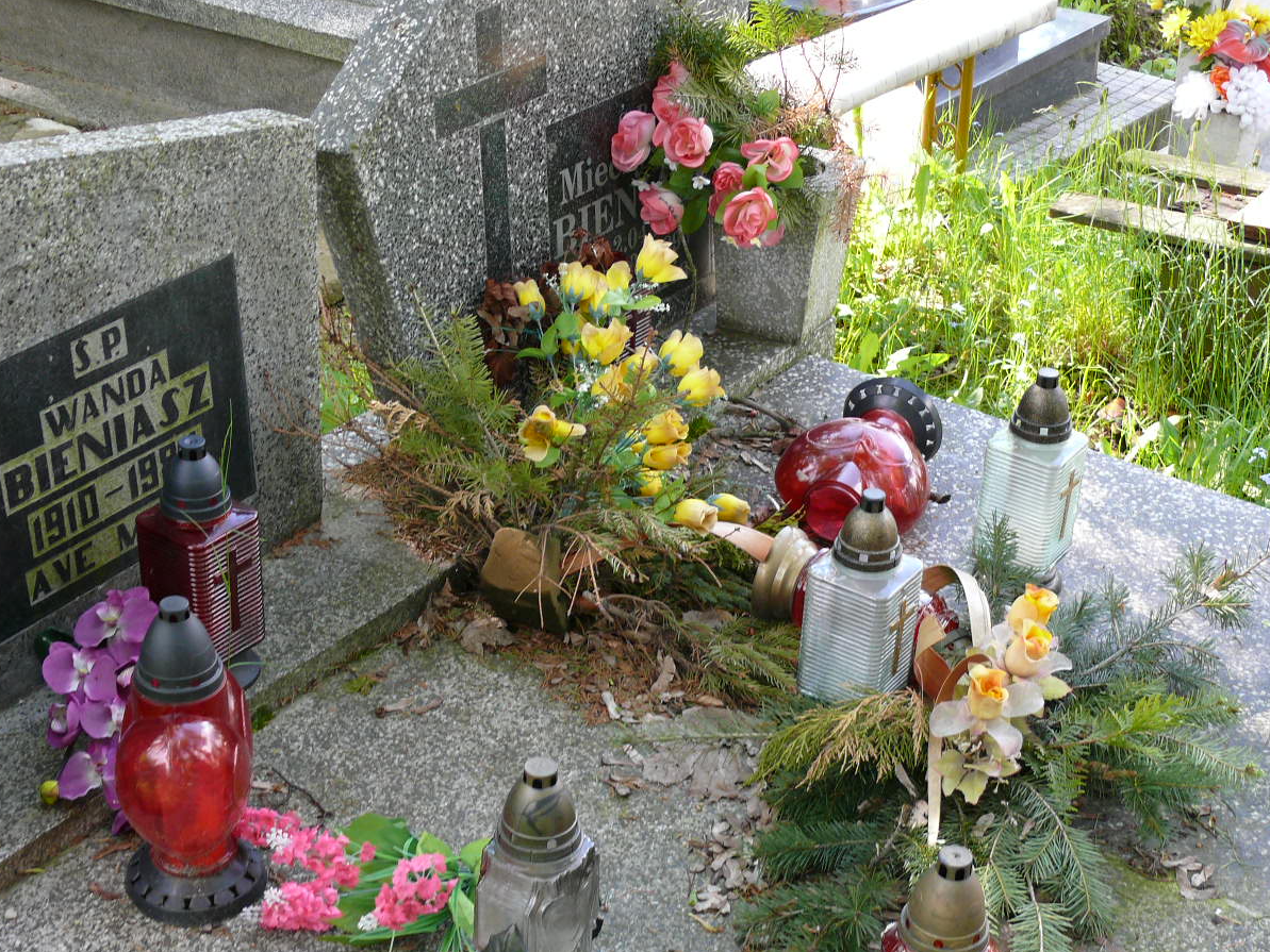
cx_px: 665
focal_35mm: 55
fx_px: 2018
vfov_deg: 26.5
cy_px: 584
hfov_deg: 34.9
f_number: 2.8
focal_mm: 8.3
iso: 100
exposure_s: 1/100
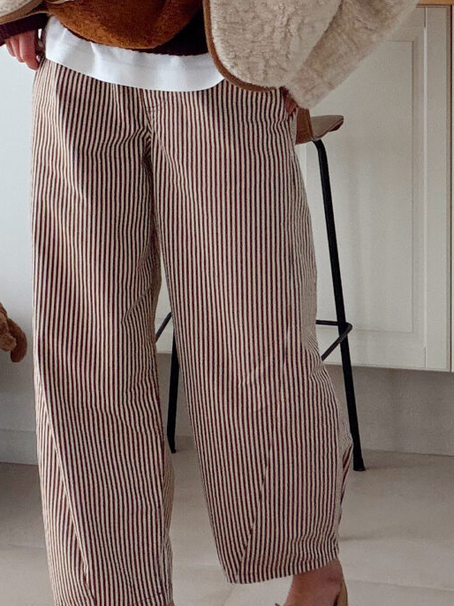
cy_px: -6
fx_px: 1470
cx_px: 208
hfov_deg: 17.6
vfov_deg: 22.4
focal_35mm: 84
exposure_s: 1/66
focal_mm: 2.71
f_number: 1.9
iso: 80
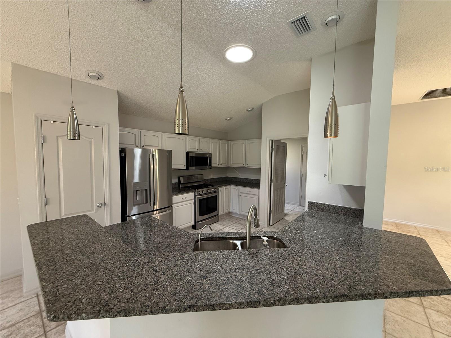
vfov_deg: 85.7
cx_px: 226
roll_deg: -1.4
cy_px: 169
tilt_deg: -3.3
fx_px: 182
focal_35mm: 14
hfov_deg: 102.1
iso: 320
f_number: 2.2
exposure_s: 1/60
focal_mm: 2.22
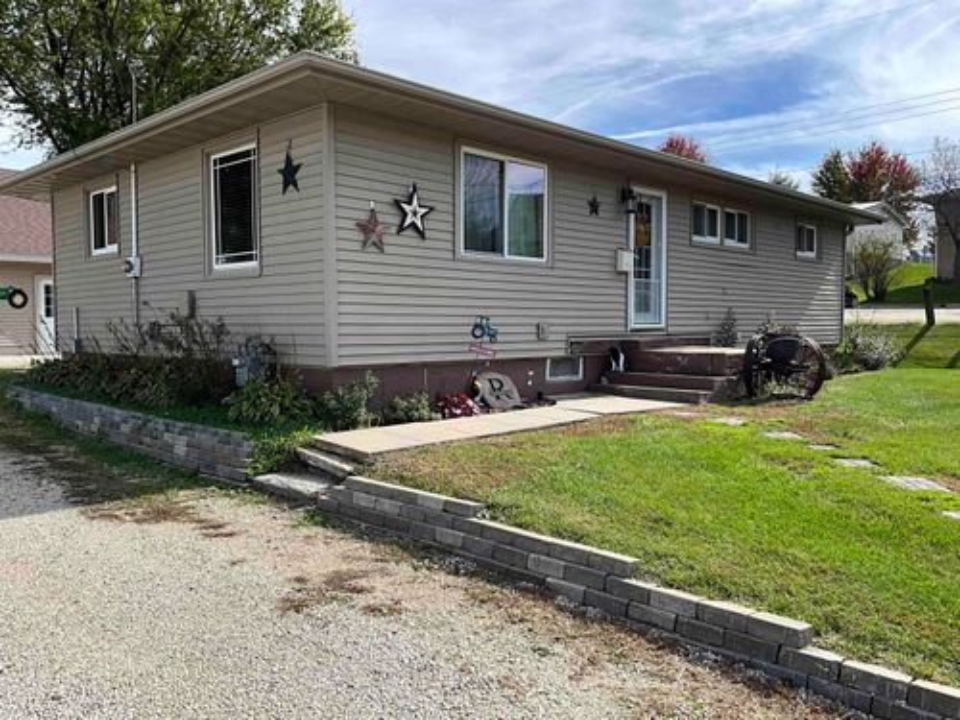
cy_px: 360
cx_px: 480
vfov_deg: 48.2
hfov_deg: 61.7
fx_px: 804
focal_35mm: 29
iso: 25
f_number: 1.8
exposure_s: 1/1279
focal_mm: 3
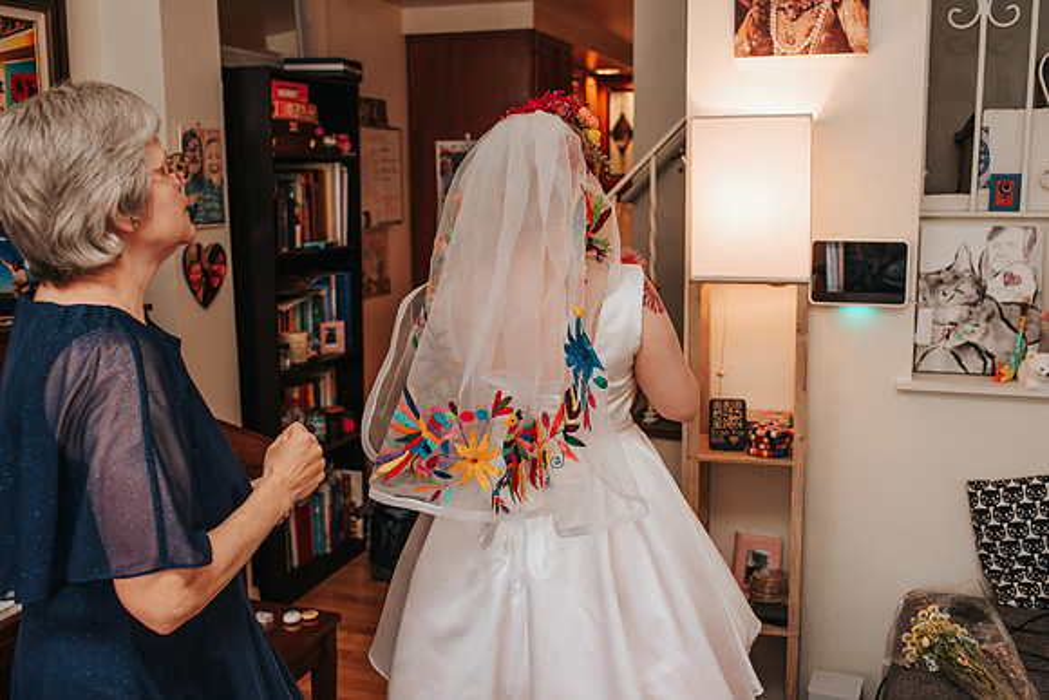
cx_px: 524
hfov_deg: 53.0
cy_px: 350
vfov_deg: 36.8
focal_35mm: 36
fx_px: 1051
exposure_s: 1/160
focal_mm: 35
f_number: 4
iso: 800
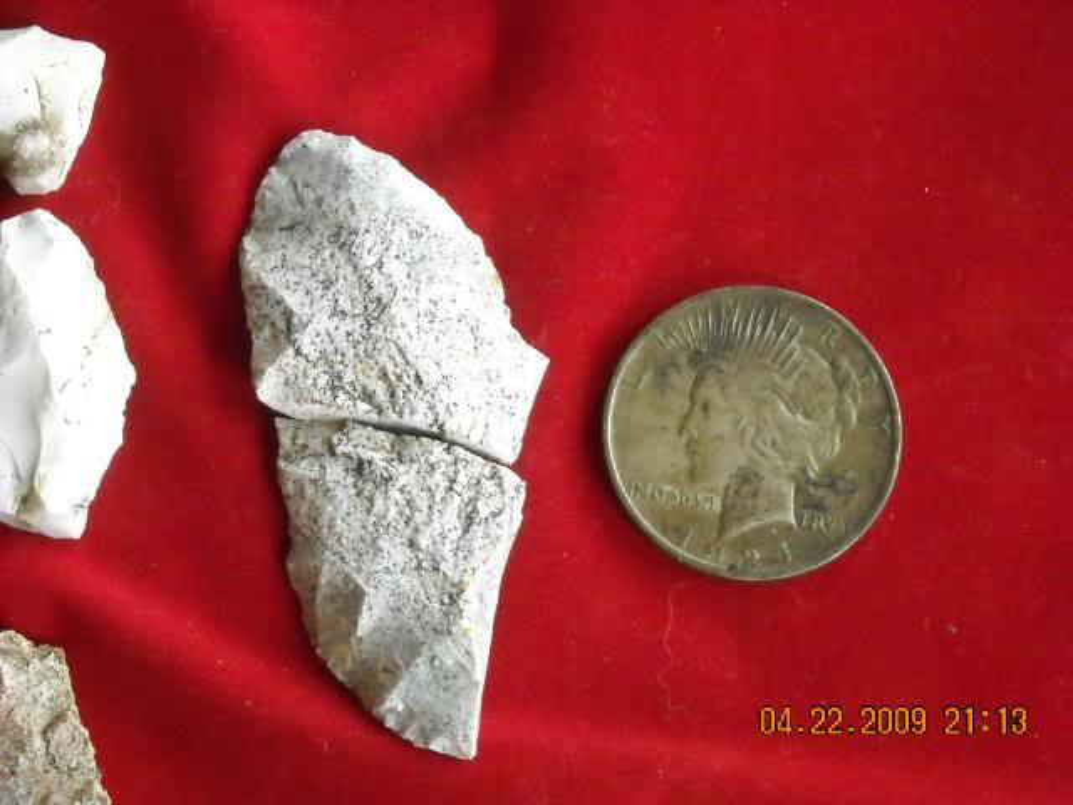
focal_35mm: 105
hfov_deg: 18.7
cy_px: 402
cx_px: 536
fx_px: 3255
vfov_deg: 14.1
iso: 800
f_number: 4.7
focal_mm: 17.1
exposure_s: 1/49
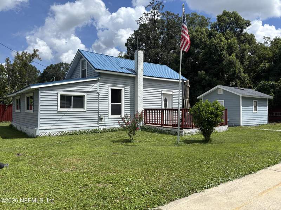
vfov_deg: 53.1
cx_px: 140
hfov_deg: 67.3
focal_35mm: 26
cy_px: 105
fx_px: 211
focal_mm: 5.96
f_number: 1.6
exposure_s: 1/4425
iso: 50
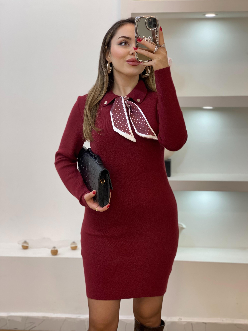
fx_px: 506
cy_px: 163
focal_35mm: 53
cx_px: 125
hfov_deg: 27.5
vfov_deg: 36.2
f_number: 2
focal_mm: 6
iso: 80
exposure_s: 1/100
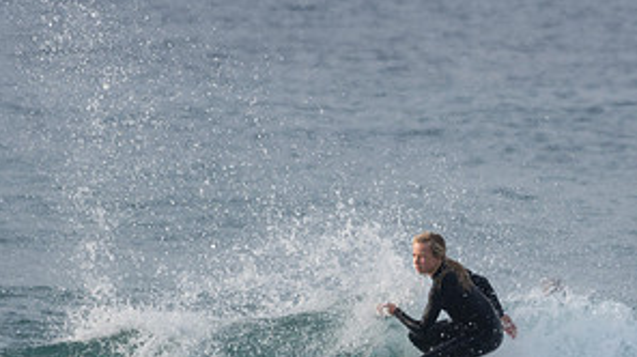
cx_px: 450
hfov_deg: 2.2
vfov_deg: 1.2
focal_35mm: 986
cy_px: 375
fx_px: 16642
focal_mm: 320
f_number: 5.6
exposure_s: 1/1600
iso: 400
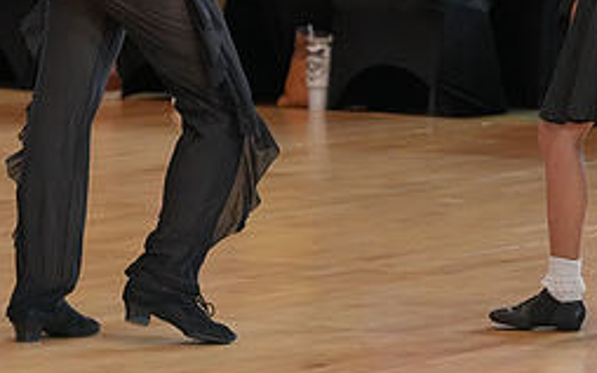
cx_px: 391
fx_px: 4541
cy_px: -96
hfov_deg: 7.5
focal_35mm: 279
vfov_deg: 4.7
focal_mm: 120
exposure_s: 1/500
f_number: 4
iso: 3200
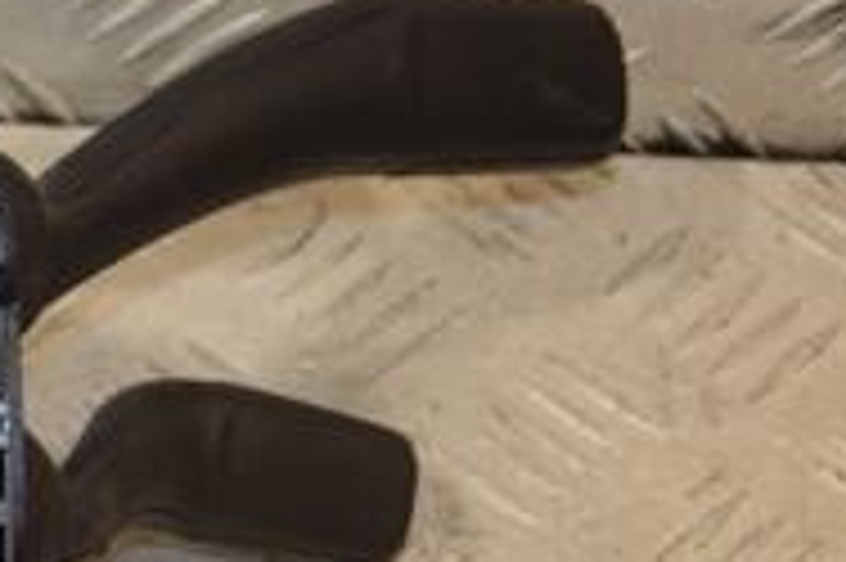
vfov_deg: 6.8
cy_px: 261
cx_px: -405
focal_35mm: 201
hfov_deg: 9.9
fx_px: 4719
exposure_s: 1/200
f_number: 4.8
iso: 800
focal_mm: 42
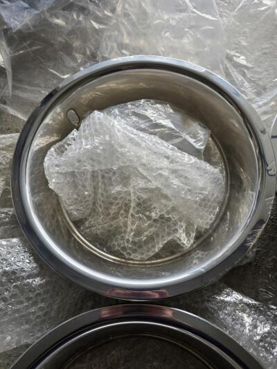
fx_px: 245
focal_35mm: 23
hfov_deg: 58.9
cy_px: 184
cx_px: 138
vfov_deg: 73.9
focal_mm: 6.3
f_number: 1.7
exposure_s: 1/180
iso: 64
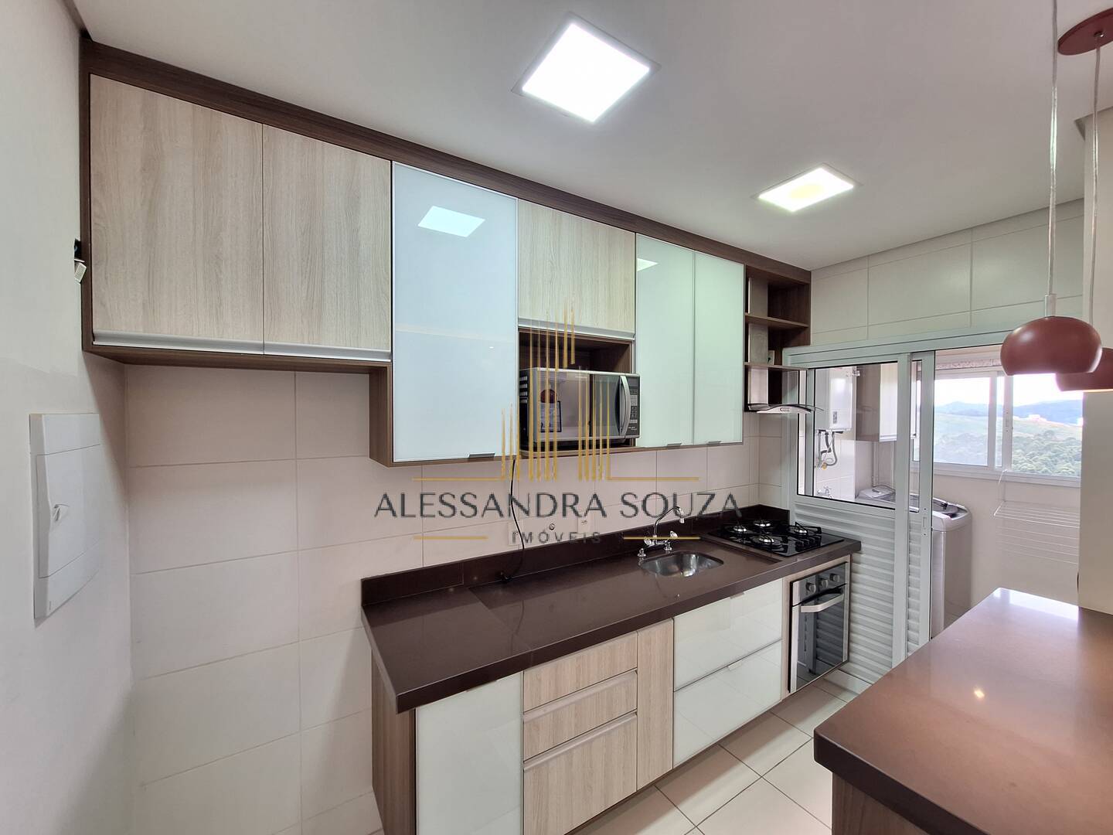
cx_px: 556
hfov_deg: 106.2
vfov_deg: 89.9
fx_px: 418
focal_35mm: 13
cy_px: 418
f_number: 2.2
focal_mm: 1.74
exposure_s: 1/40
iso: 64
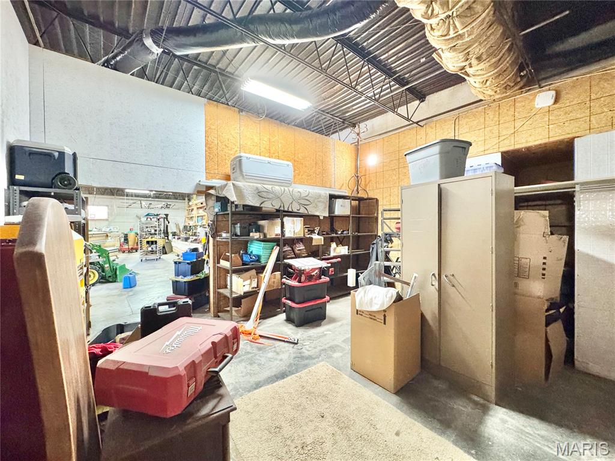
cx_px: 308
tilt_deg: -1.7
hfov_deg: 102.1
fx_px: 249
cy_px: 230
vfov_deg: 85.7
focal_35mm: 14
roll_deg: +0.0
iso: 500
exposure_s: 1/60
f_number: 2.2
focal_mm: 2.22
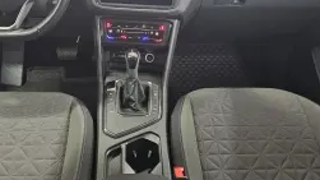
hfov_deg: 55.0
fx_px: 305
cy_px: 24
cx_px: 133
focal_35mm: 36
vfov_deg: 31.5
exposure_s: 1/100
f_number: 1.7
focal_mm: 6.3
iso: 400
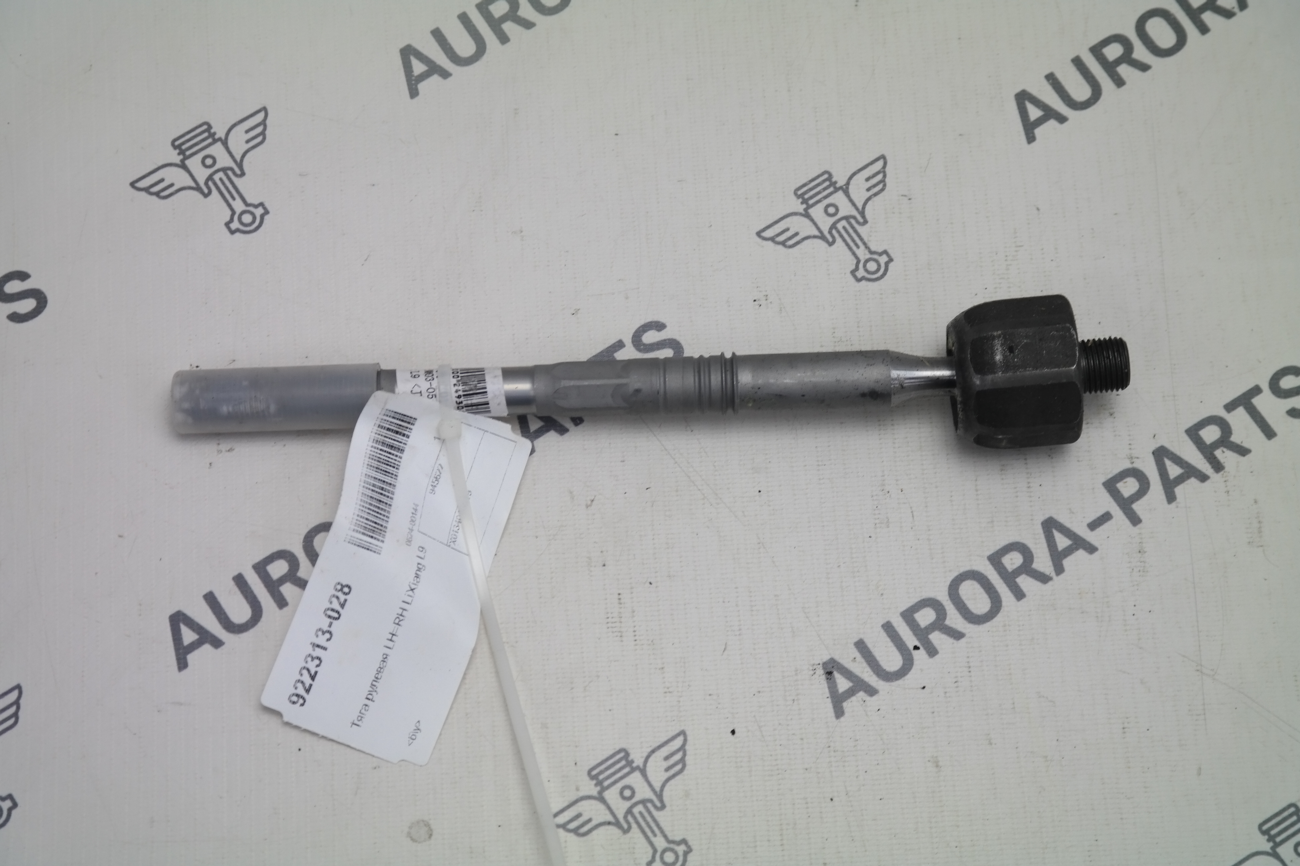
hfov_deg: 24.2
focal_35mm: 84
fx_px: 3033
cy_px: 433
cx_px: 650
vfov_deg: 16.3
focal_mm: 55
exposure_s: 1/80
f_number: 5.6
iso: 200
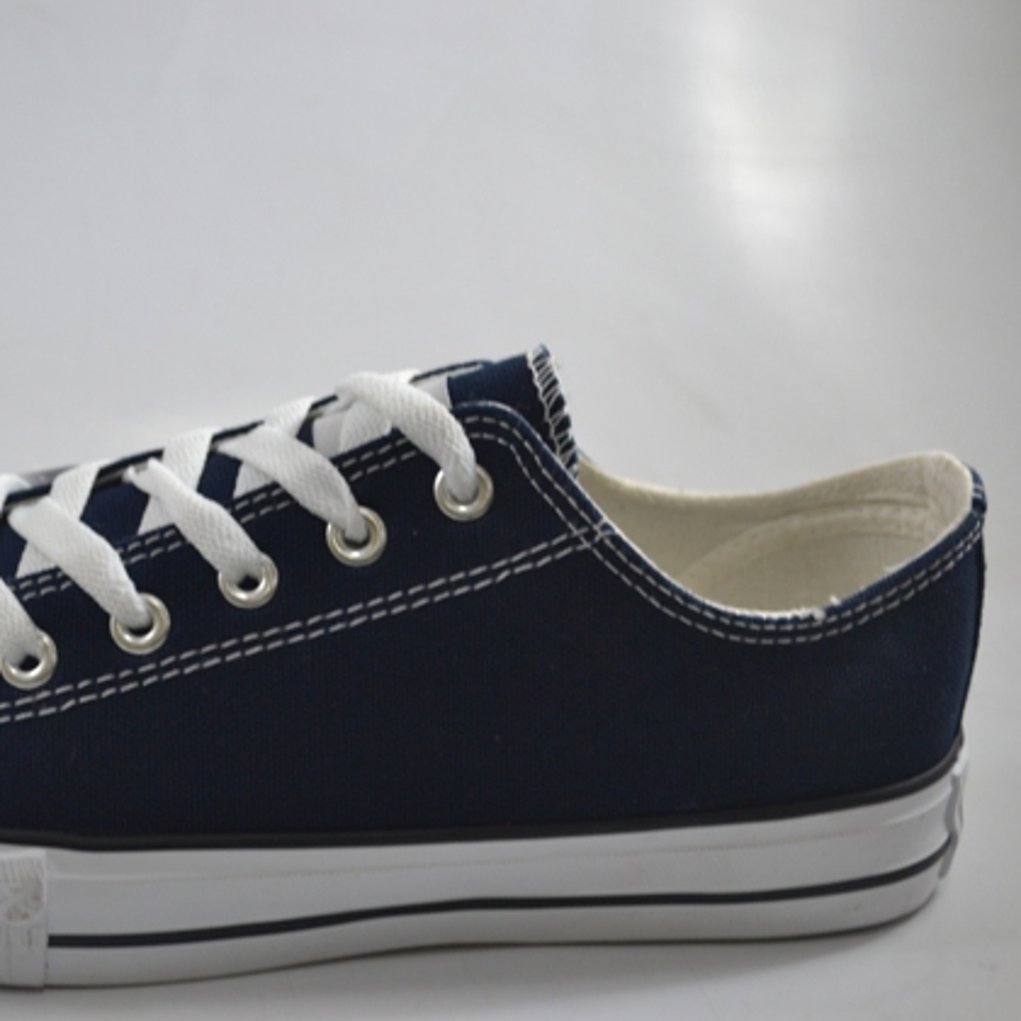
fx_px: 2336
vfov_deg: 24.7
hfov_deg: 24.5
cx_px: 292
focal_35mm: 70
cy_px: 504
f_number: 5.6
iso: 360
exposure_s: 1/60
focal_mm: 36
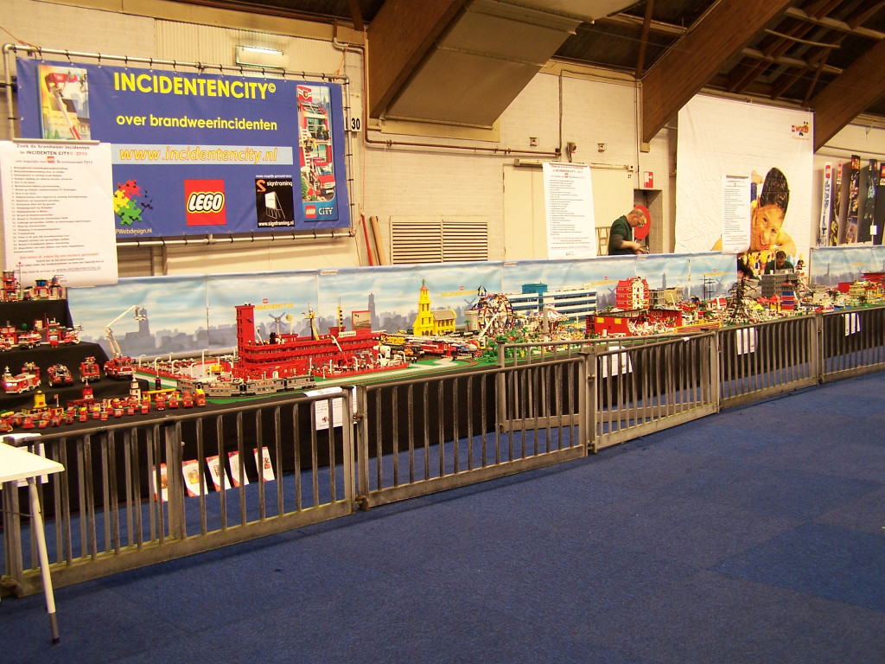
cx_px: 442
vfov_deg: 37.7
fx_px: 972
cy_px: 332
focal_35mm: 38
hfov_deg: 49.0
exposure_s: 1/2
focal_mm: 6.3
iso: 80
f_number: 2.8
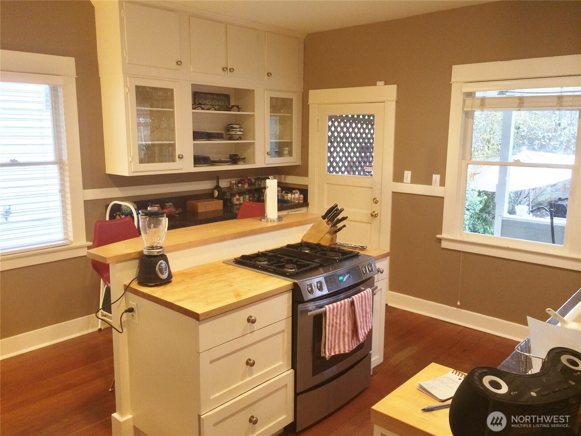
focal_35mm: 30
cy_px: 218
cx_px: 290
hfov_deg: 60.0
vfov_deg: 46.8
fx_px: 504
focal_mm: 4.12
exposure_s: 1/30
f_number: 2.2
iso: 320
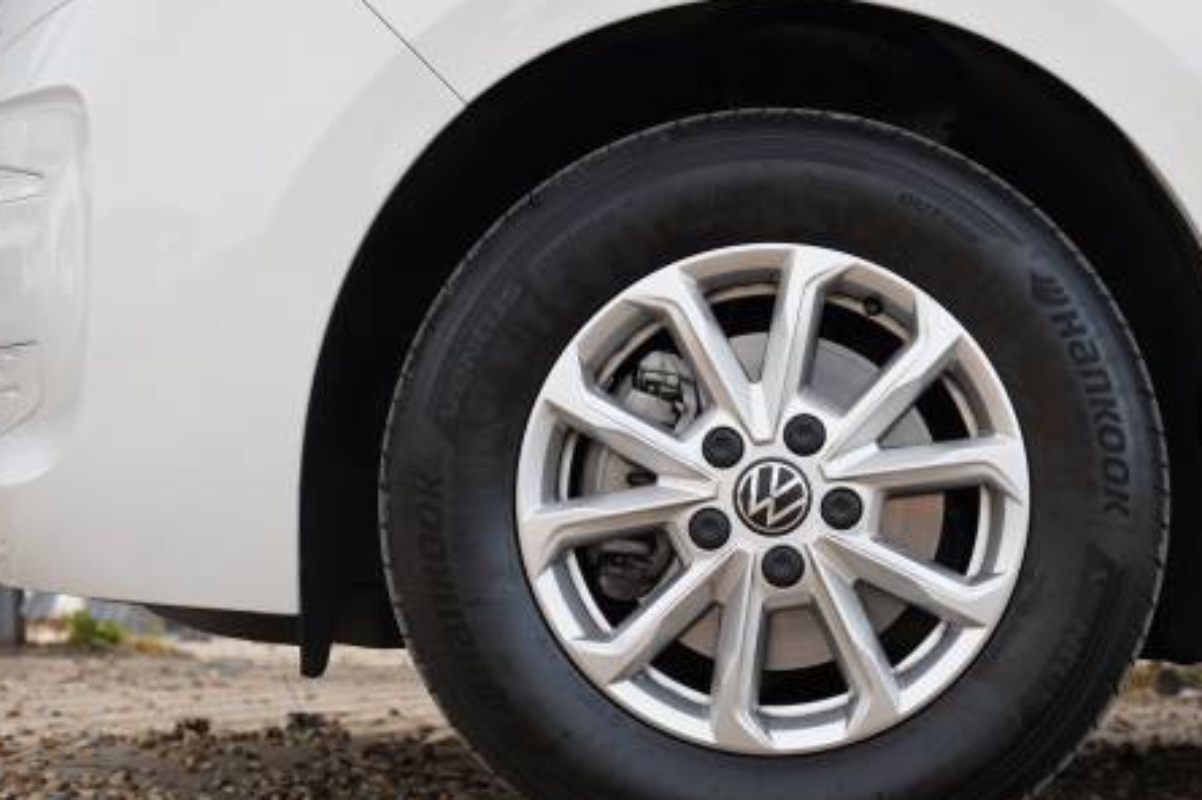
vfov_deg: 19.7
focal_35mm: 69
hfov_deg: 29.1
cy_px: 459
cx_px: 783
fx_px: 2302
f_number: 4.5
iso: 100
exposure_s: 1/125
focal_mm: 48
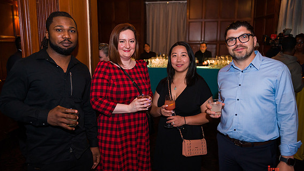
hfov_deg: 66.1
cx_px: 150
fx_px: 234
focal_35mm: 29
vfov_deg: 40.2
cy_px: 90
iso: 1600
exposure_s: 1/200
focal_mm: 27
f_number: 3.2
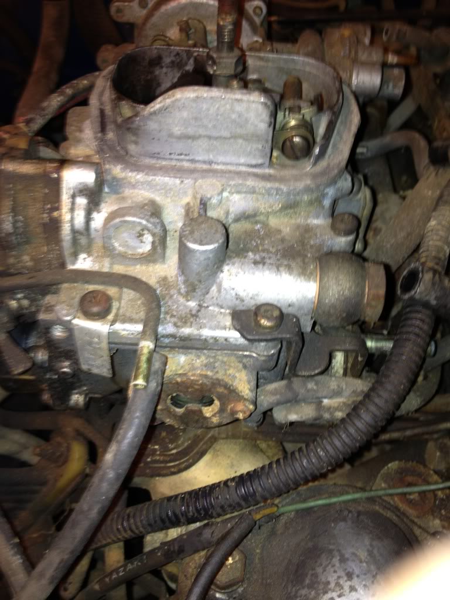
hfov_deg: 40.7
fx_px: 607
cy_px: 300
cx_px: 225
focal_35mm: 35
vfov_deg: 52.6
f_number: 2.4
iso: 50
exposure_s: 1/26
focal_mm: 4.3
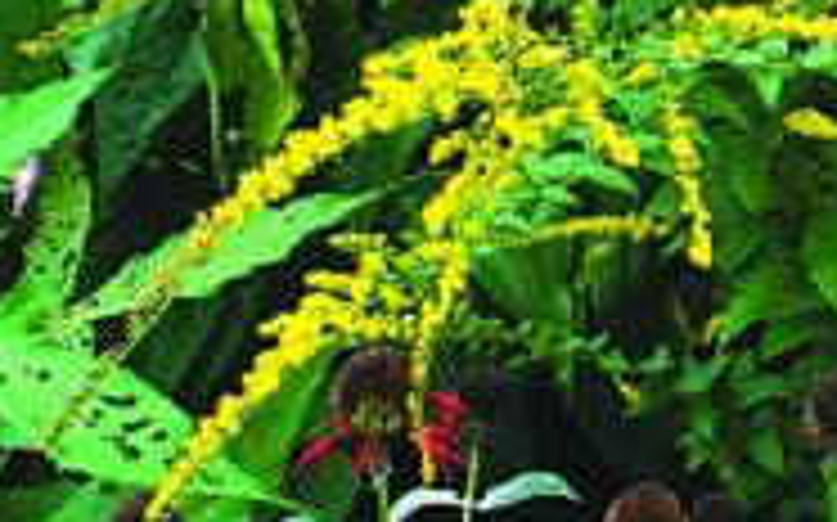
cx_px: 1024
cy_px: -320
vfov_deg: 7.5
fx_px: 3921
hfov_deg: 11.9
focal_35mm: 172
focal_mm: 28
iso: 200
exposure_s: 1/125
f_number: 5.6
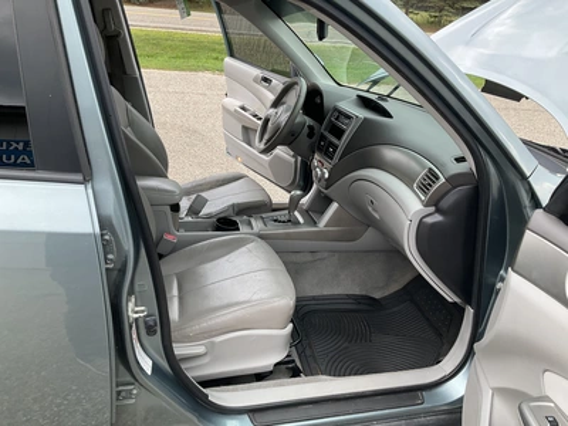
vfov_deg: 48.2
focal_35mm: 29
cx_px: 284
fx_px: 476
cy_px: 213
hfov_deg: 61.7
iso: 20
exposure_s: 1/122
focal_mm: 3
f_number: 1.8
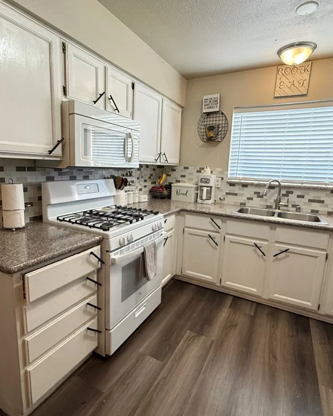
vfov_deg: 83.3
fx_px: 234
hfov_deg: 70.8
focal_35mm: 19
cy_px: 205
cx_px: 162
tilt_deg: -9.2
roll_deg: -2.0
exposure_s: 1/120
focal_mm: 2.22
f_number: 2.2
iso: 500
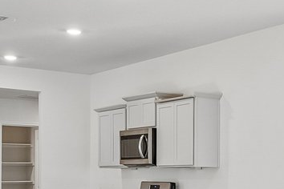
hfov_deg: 22.9
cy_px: 180
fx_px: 639
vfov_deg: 16.6
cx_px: 347
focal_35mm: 81
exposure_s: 1/40
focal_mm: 14
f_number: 8
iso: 400
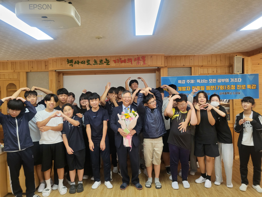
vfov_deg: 53.1
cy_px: 98
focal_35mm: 26
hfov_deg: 67.3
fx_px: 197
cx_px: 131
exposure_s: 1/120
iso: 160
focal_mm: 4.25
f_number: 1.8
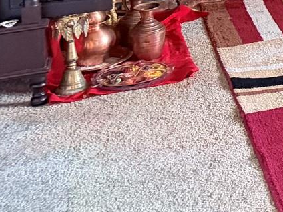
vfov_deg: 11.2
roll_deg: +0.6
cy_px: -257
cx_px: 645
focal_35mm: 116
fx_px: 948
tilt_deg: -2.7
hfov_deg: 13.3
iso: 1000
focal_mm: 6.76
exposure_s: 1/30
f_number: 1.78
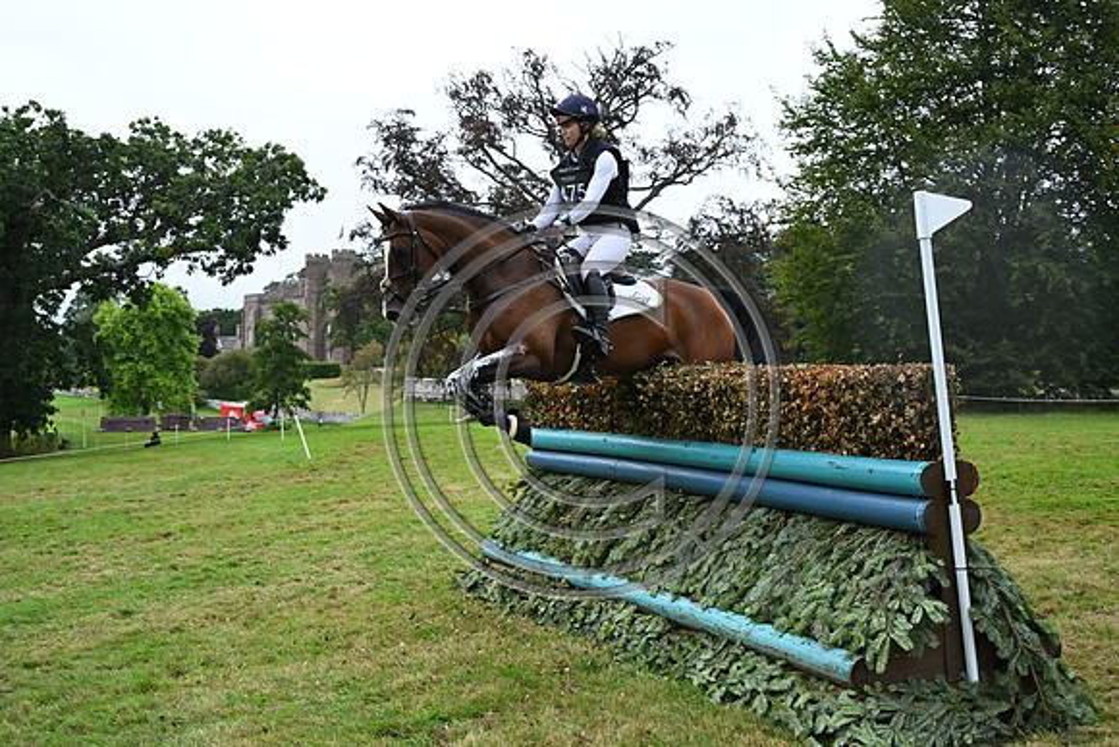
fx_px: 1337
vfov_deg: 31.2
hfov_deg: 45.4
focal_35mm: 43
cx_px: 560
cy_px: 374
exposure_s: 1/1250
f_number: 4
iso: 720
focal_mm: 43
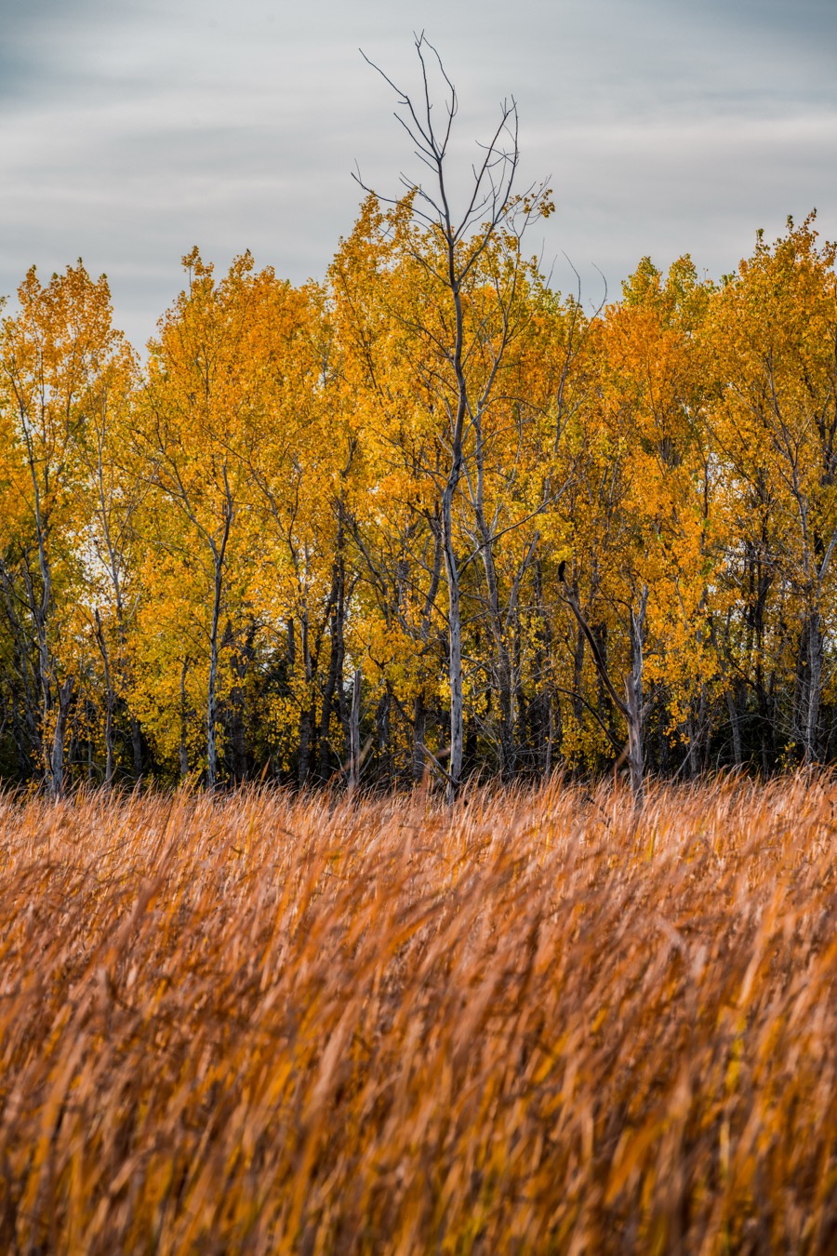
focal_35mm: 200
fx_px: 6974
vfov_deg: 10.3
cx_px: 418
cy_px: 628
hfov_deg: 6.9
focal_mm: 200
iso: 160
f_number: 11
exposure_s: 1/50
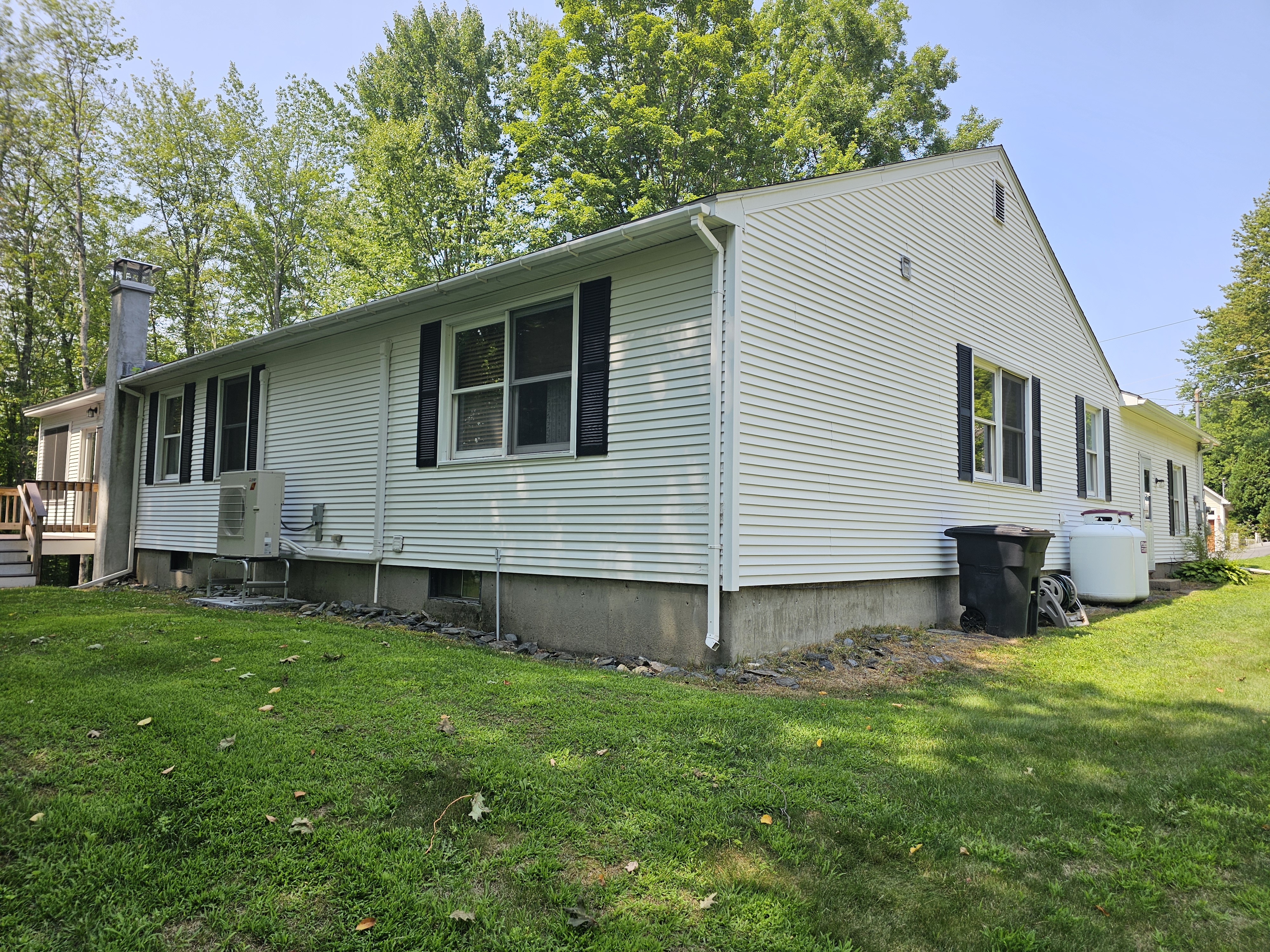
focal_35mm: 23
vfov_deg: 58.9
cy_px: 476
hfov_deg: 73.9
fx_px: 844
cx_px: 635
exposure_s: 1/300
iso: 10
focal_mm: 6.3
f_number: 1.7
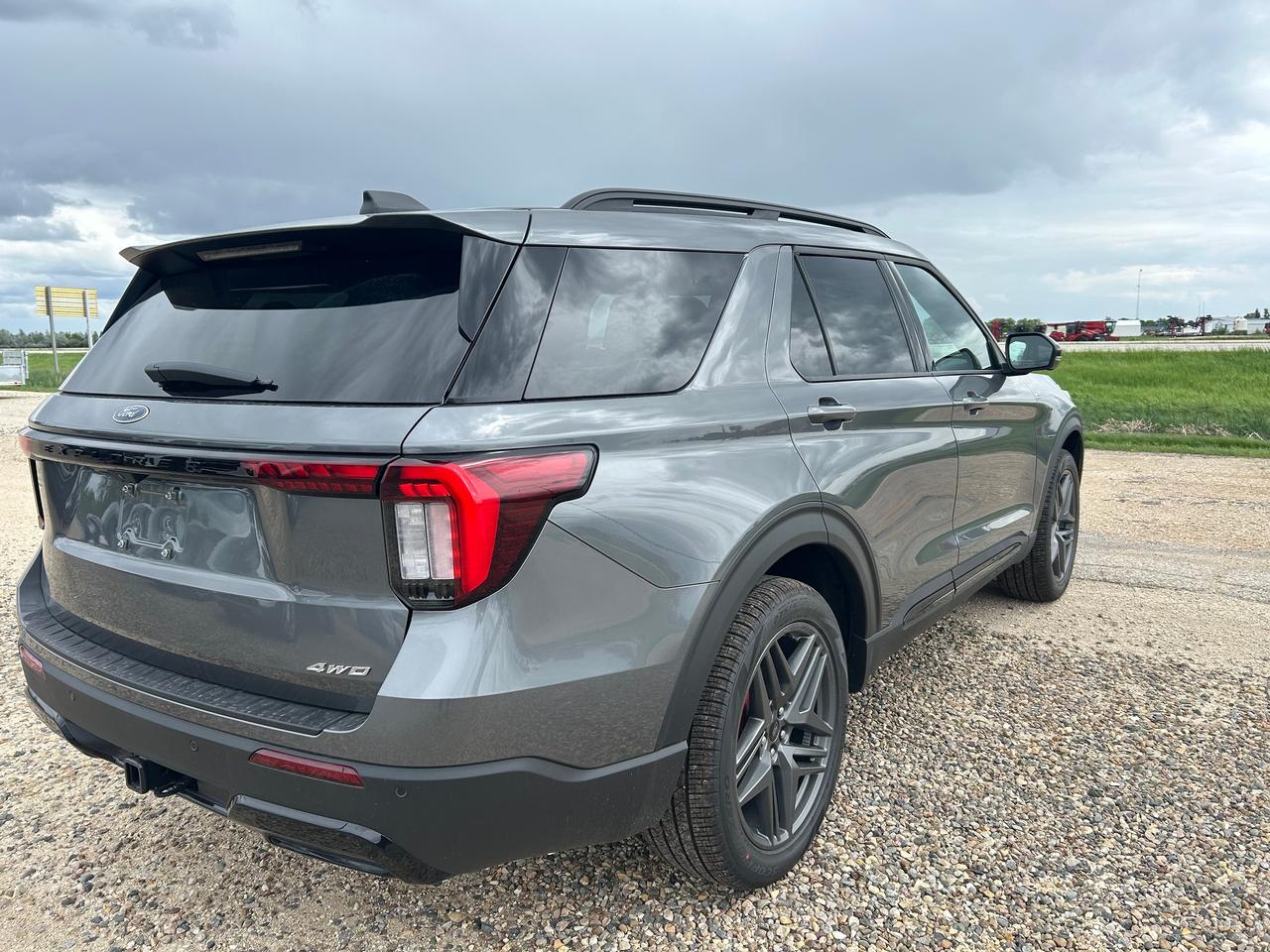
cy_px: 476
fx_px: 954
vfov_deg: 53.1
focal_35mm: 26
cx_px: 635
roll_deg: +1.1
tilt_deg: -4.8
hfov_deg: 67.3
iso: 50
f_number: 1.5
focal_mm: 5.7
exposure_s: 1/2299
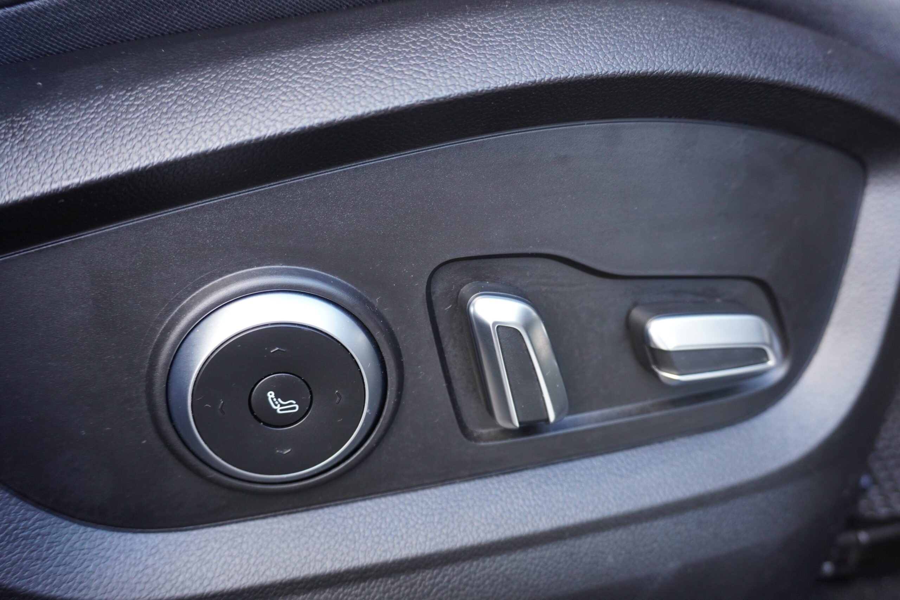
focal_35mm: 30
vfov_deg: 43.6
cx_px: 450
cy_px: 300
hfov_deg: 61.9
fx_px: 750
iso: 640
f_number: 4
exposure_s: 1/60
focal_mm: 20
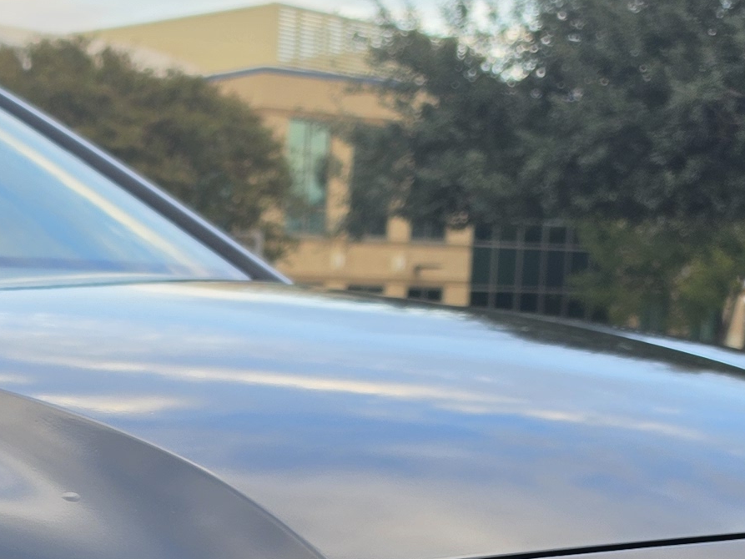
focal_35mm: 103
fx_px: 2217
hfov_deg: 18.0
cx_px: -191
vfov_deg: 13.5
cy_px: 855
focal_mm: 6.5
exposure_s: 1/180
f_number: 1.4
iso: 25
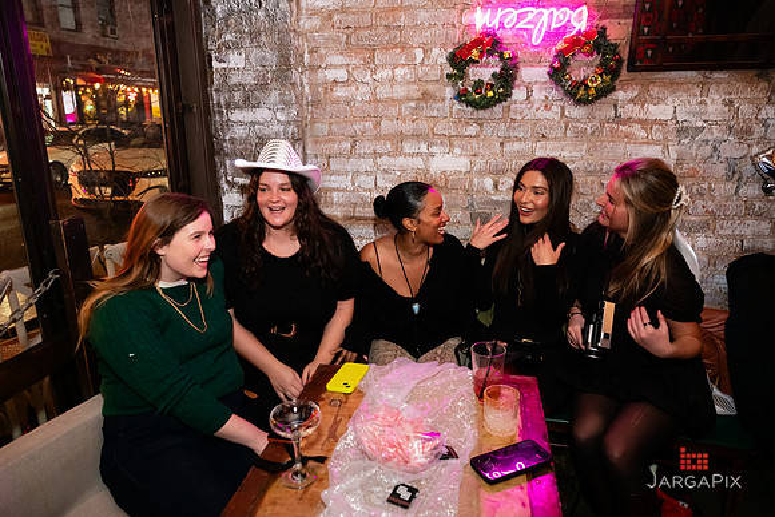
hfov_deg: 69.6
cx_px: 387
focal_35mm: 26
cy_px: 258
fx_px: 558
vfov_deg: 49.7
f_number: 3.2
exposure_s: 1/125
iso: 3200
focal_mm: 25.5
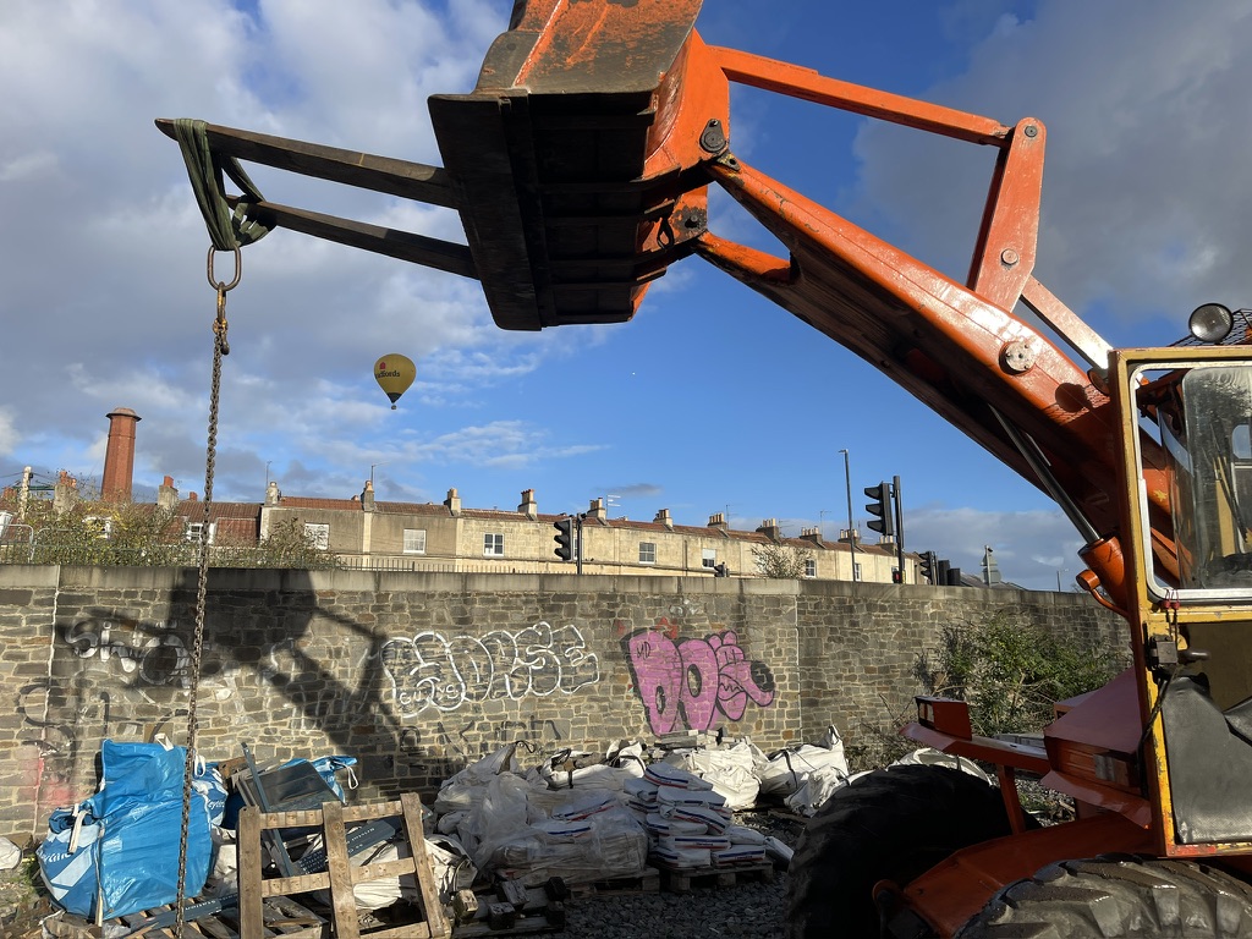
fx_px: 904
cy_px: 470
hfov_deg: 69.4
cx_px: 626
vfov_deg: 54.9
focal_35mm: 25
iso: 32
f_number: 1.6
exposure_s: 1/2717
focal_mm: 5.1
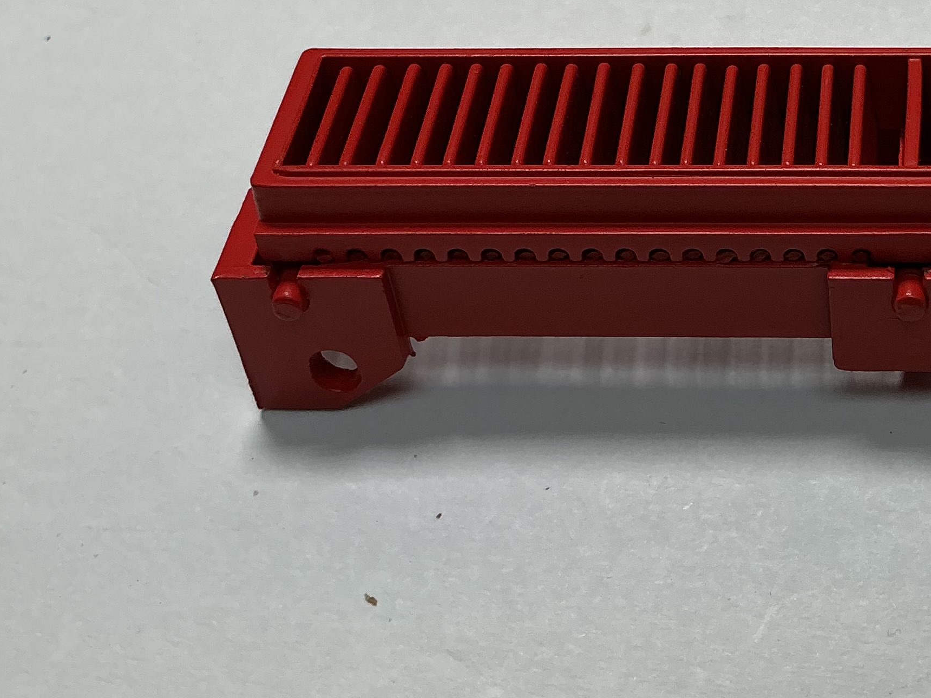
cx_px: 829
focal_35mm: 68
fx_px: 1829
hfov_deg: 27.6
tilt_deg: -57.4
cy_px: 101
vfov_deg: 21.2
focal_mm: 3
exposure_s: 1/228
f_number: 1.8
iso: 20
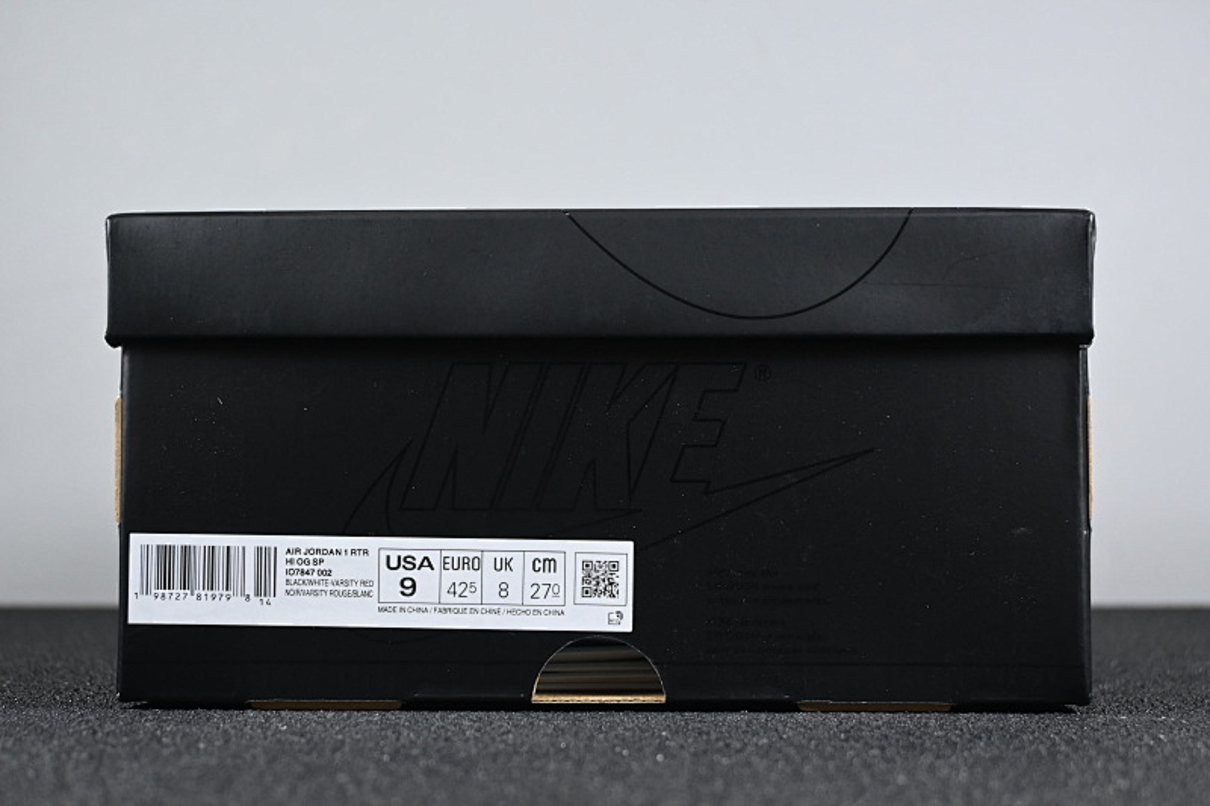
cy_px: 403
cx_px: 605
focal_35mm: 56
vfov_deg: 24.4
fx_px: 1865
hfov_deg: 35.9
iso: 720
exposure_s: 1/125
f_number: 5.3
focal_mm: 37
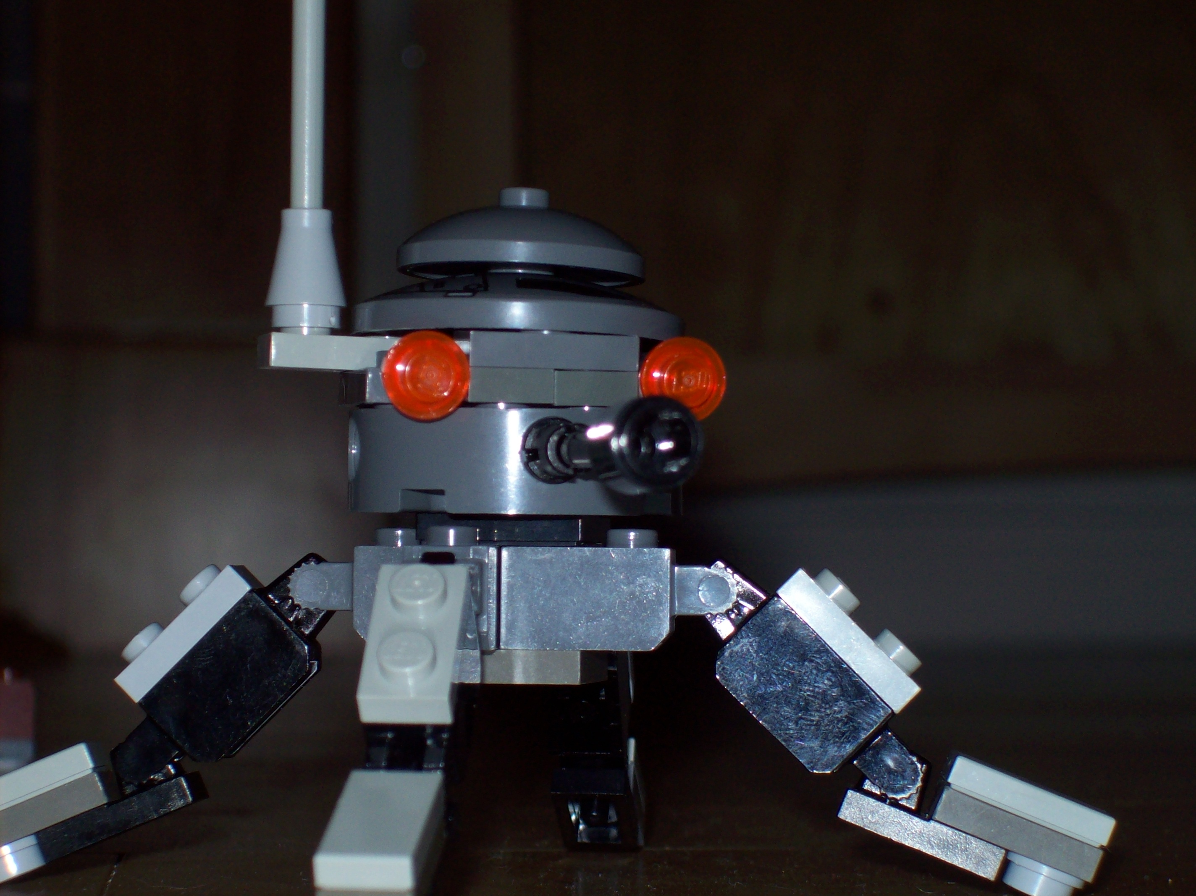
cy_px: 448
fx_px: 3730
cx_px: 598
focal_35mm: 108
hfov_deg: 18.2
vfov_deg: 13.7
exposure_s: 1/128
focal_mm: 18
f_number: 4.8
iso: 80
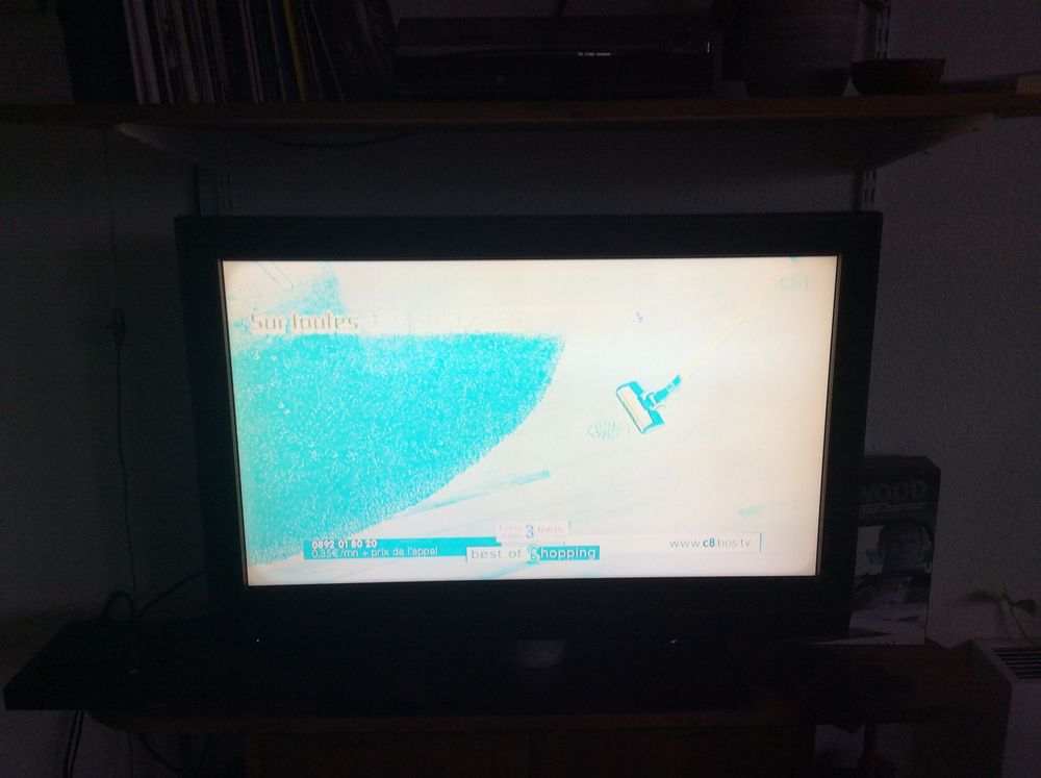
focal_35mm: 32
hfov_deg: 56.9
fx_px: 961
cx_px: 520
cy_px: 389
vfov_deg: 44.1
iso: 32
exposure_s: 1/33
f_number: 2.4
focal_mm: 3.3
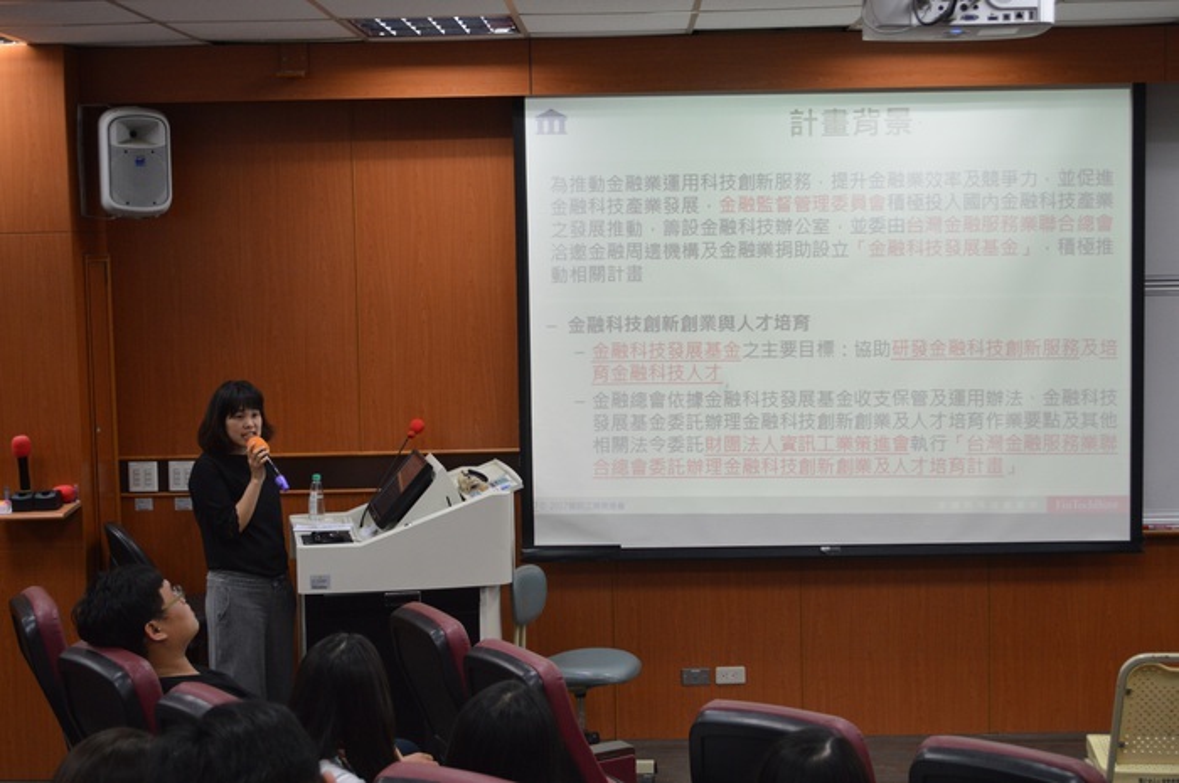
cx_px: 590
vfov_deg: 25.0
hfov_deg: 36.9
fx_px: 1766
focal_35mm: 54
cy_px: 392
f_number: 5
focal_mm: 36
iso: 800
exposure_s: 1/80
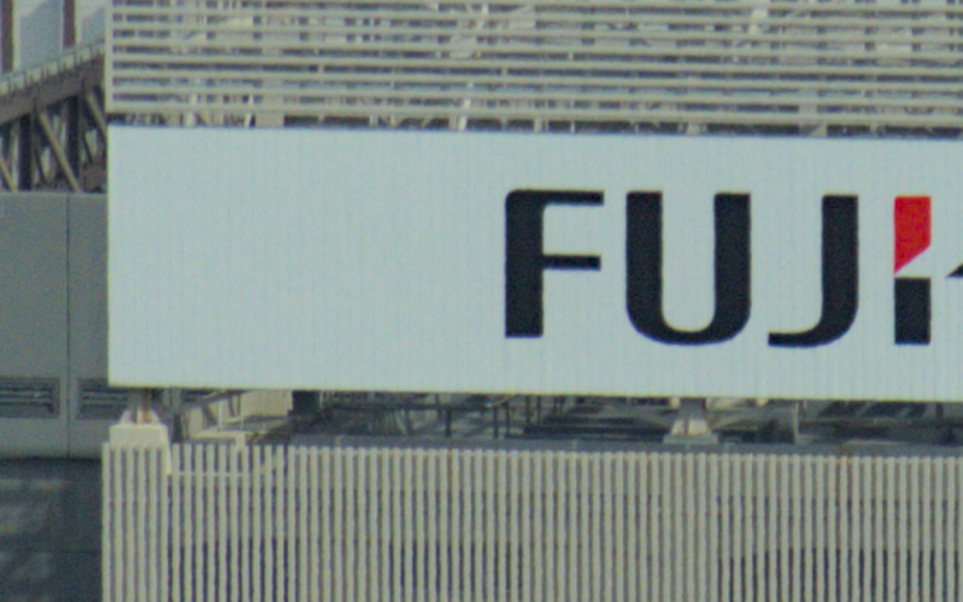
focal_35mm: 1626
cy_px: -138
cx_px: 885
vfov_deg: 0.8
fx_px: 42685
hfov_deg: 1.3
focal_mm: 72
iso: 100
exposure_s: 1/1000
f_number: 5
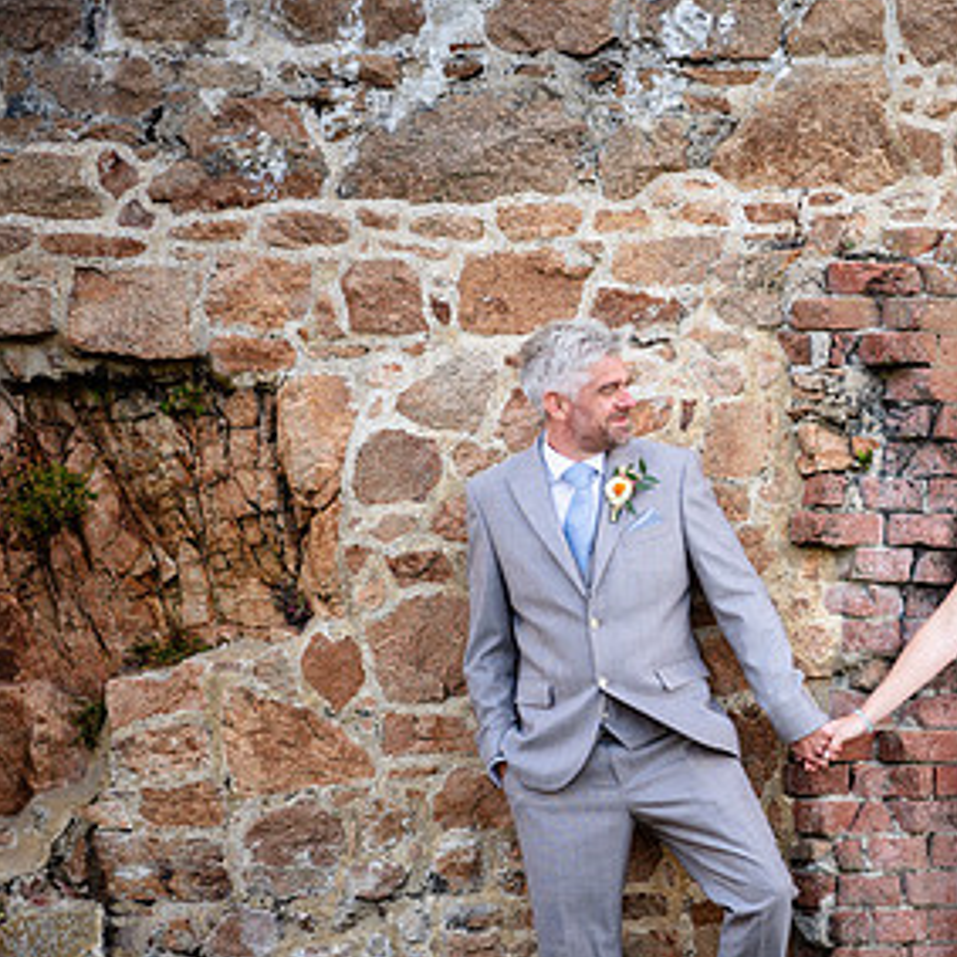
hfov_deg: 11.3
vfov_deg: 11.4
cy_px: 649
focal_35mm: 153
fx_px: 4786
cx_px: 943
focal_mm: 85
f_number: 1.4
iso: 100
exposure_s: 1/640
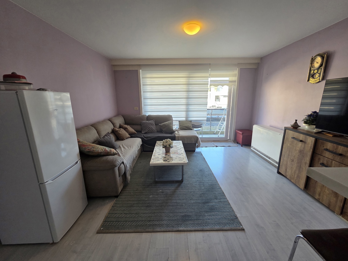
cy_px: 130
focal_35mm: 13
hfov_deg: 106.2
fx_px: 131
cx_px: 174
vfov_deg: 89.9
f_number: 2.2
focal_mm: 2.2
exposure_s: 1/100
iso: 160
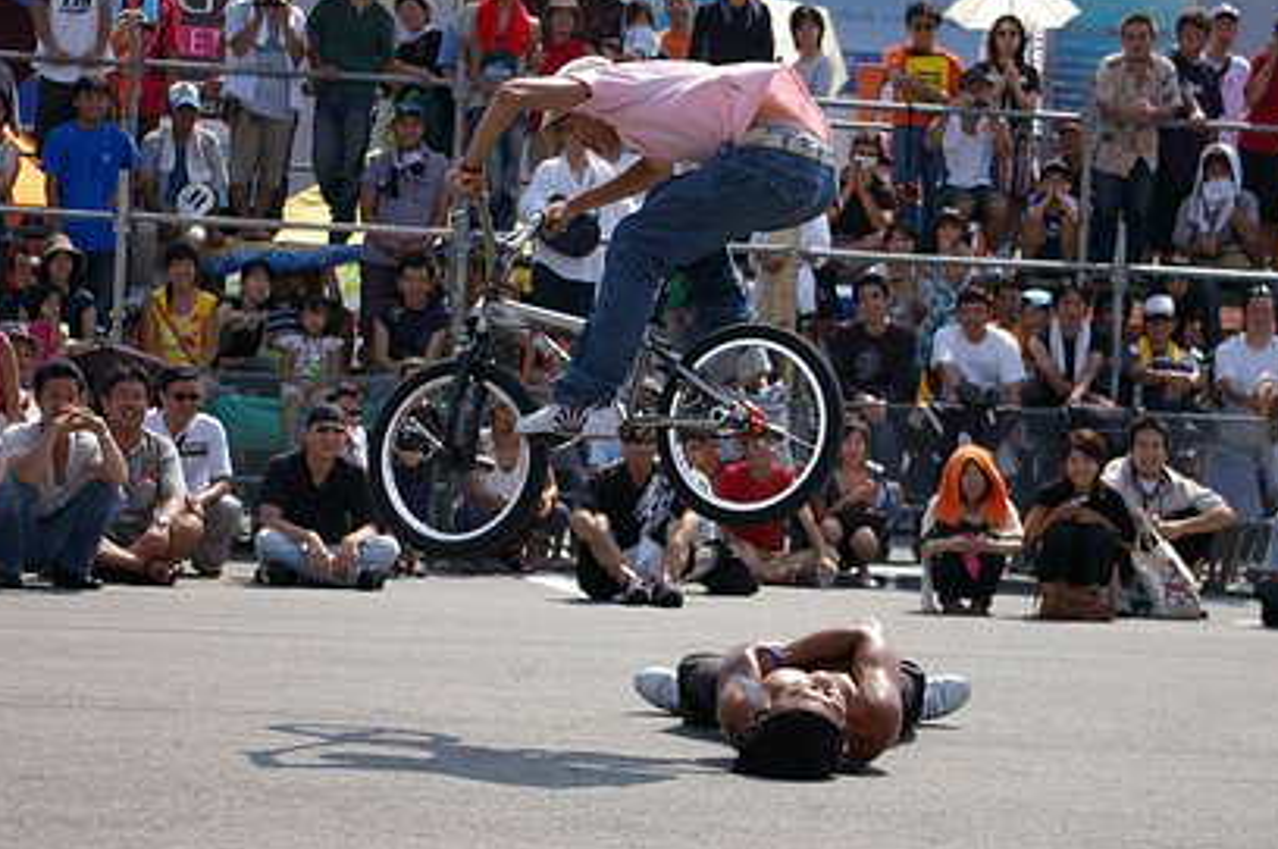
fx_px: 3674
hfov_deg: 19.7
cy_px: 464
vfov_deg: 13.2
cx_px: 720
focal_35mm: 104
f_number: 5.6
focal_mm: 55
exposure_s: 1/1000
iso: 200
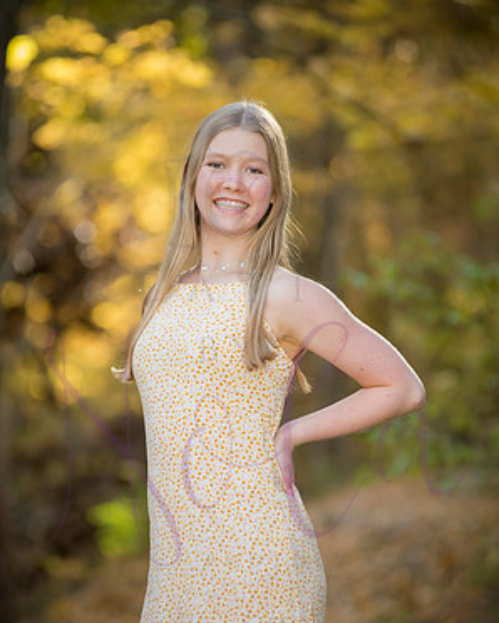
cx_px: 250
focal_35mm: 227
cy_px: 347
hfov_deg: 6.8
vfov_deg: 8.5
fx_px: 4187
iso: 800
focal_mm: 200
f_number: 5
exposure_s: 1/320
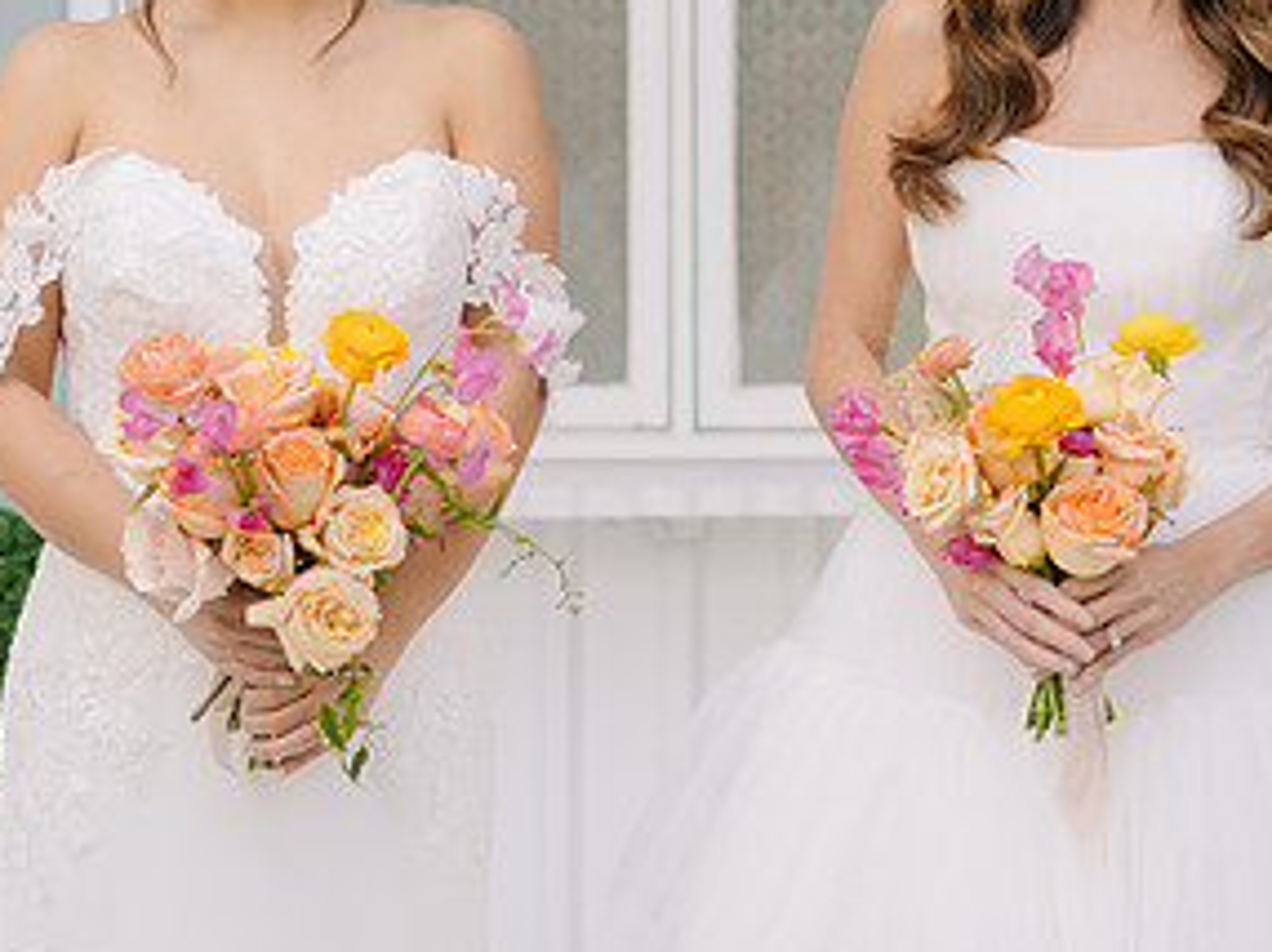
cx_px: 781
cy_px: 119
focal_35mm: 105
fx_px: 3855
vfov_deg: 14.0
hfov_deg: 18.7
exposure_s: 1/200
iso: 50
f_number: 2.2
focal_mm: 50
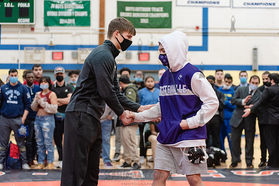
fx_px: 620
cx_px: 140
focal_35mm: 80
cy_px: 93
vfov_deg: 17.1
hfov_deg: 25.4
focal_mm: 80
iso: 4000
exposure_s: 1/320
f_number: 3.5
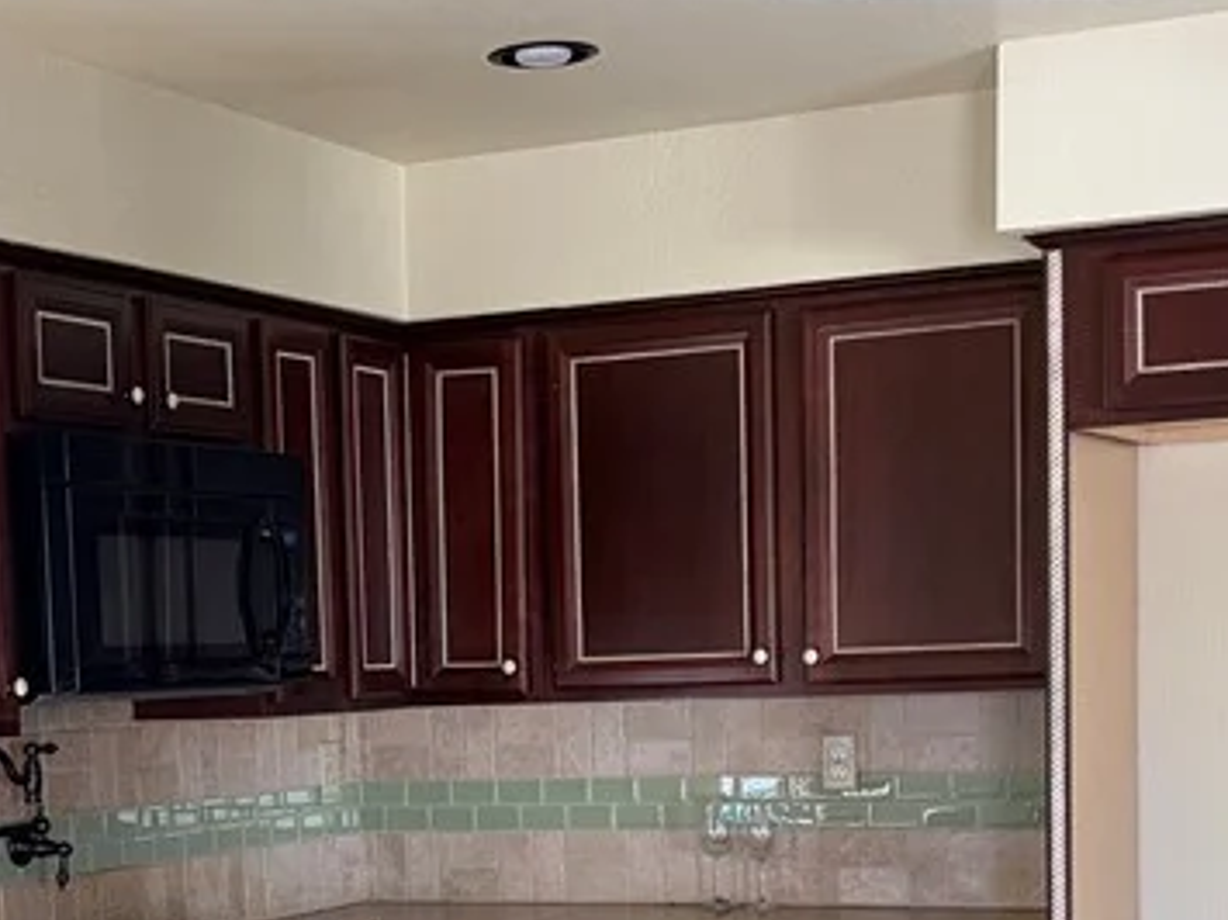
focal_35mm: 75
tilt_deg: -5.7
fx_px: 2660
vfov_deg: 19.1
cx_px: 453
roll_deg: +1.9
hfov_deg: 25.9
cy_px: 903
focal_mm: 5.96
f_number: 1.6
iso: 100
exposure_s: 1/121
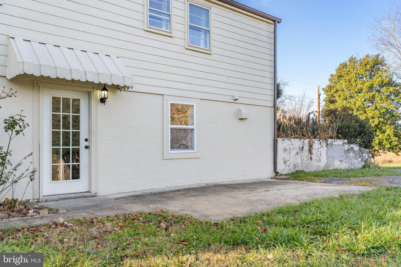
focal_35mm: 30
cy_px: 134
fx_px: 334
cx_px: 200
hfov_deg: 61.9
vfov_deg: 43.6
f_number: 8
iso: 400
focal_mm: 30
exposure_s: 1/250
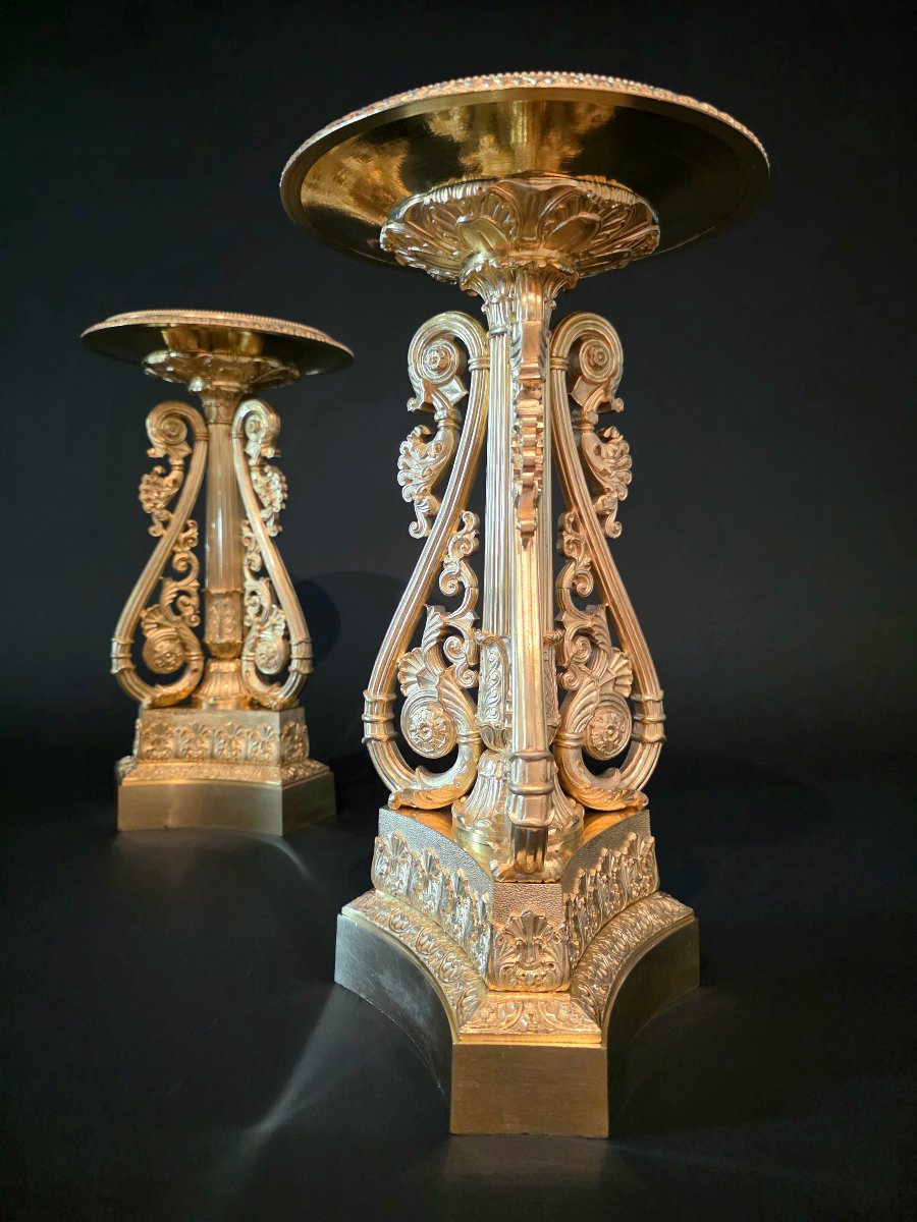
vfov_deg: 73.9
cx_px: 458
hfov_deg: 58.9
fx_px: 812
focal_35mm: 23
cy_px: 611
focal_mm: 6.3
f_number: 1.7
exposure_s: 1/101
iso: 1600
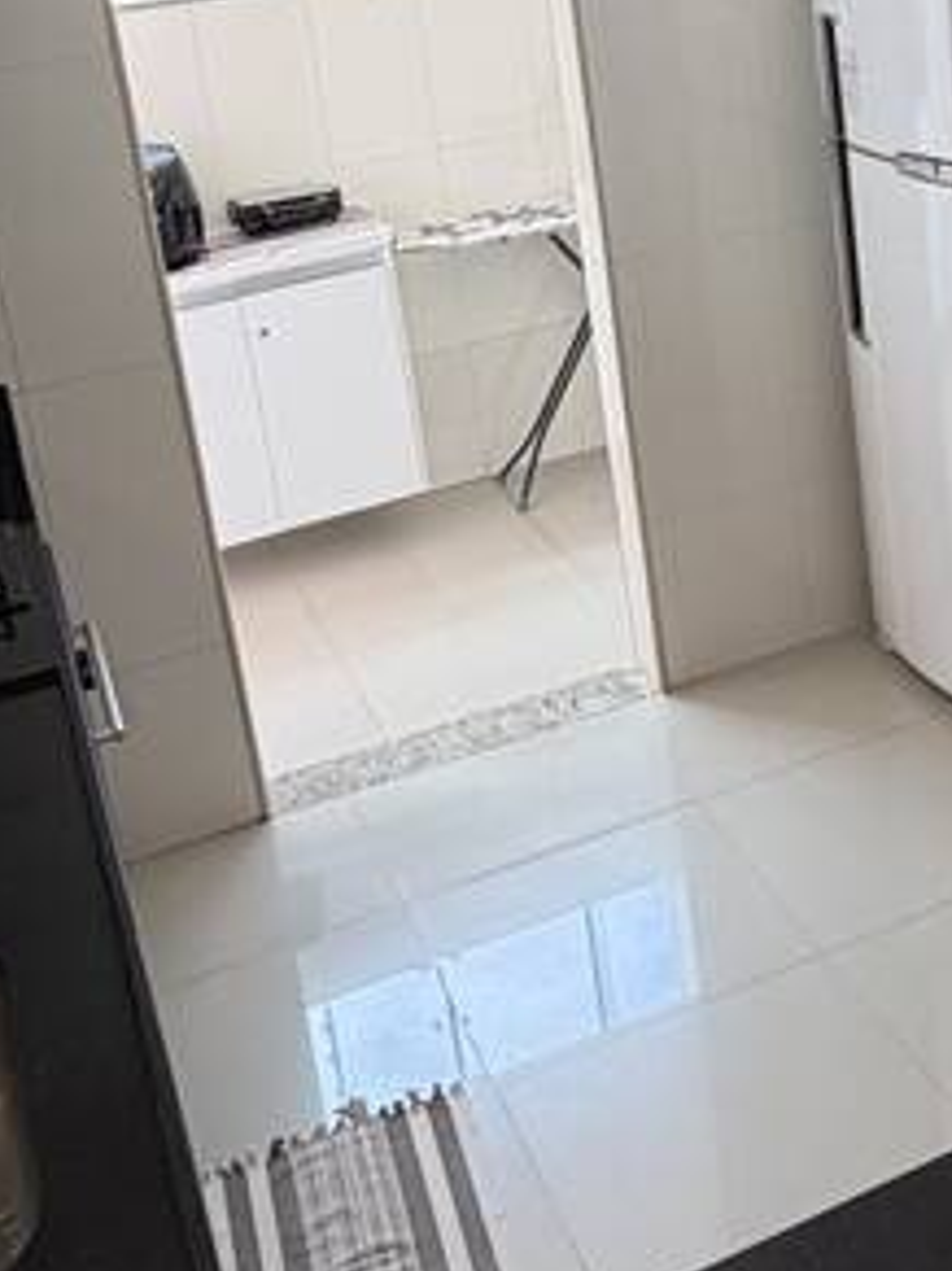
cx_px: 878
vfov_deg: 35.4
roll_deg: +5.5
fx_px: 1908
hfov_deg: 26.9
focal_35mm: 52
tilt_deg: -13.8
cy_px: 218
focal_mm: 2.22
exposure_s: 1/120
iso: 160
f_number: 2.2
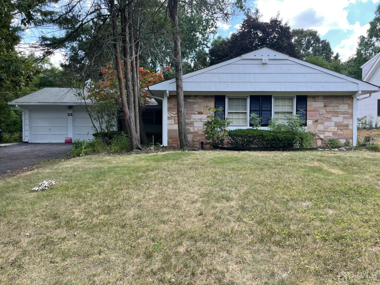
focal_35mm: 26
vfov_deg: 53.1
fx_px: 285
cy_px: 142
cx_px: 190
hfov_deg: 67.3
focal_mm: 4.2
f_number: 1.6
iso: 32
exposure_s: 1/454
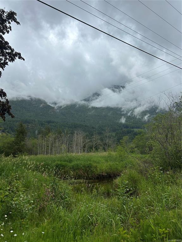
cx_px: 91
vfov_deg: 67.3
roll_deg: +2.3
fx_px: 182
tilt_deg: +10.6
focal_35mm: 26
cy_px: 121
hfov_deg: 53.1
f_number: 1.5
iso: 50
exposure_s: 1/3968
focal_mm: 5.7
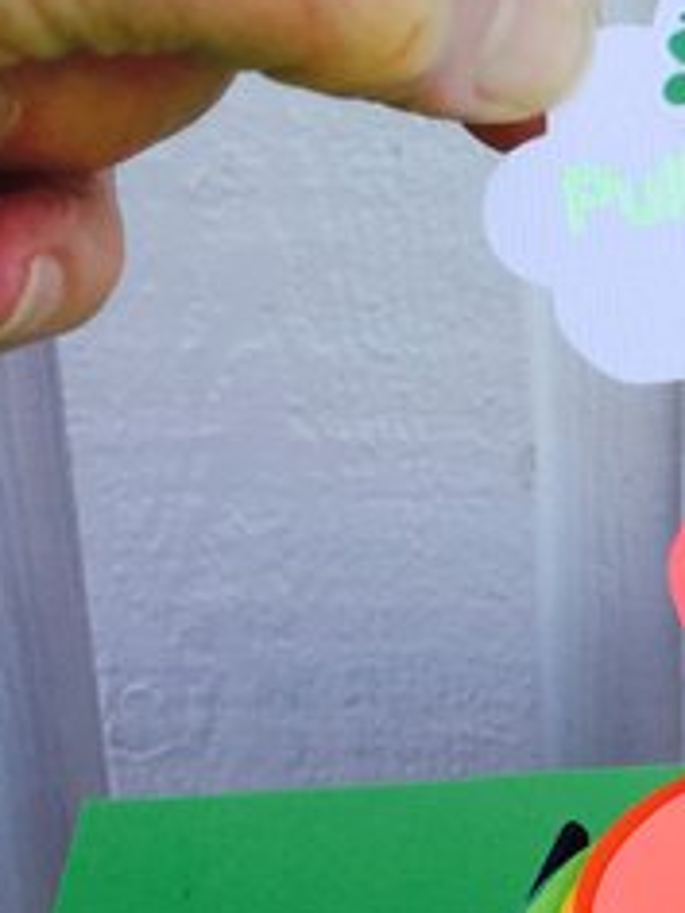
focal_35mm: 82
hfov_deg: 16.8
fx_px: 2164
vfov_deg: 23.7
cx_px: 940
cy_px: 308
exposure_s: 1/153
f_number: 2.2
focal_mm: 4.15
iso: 32
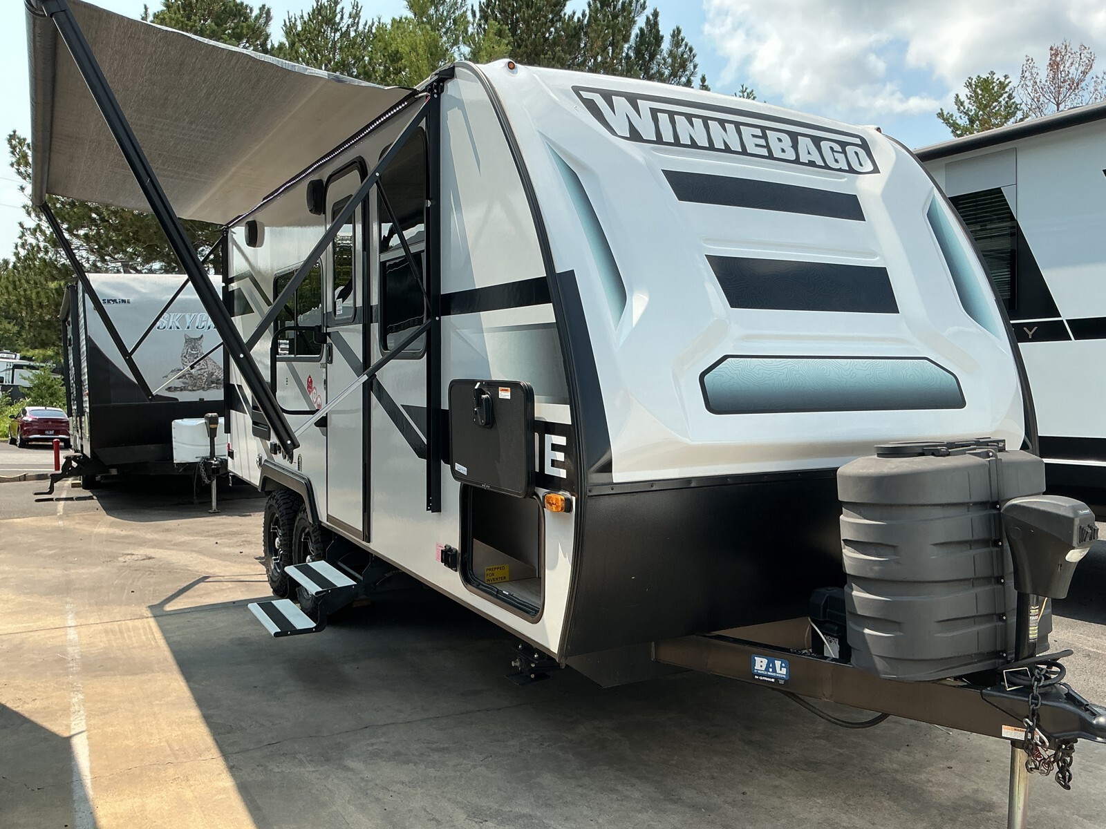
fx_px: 927
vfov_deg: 48.2
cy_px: 414
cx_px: 553
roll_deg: -0.6
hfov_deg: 61.7
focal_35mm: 29
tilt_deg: -3.5
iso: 25
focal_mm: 3
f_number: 1.8
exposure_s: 1/1342
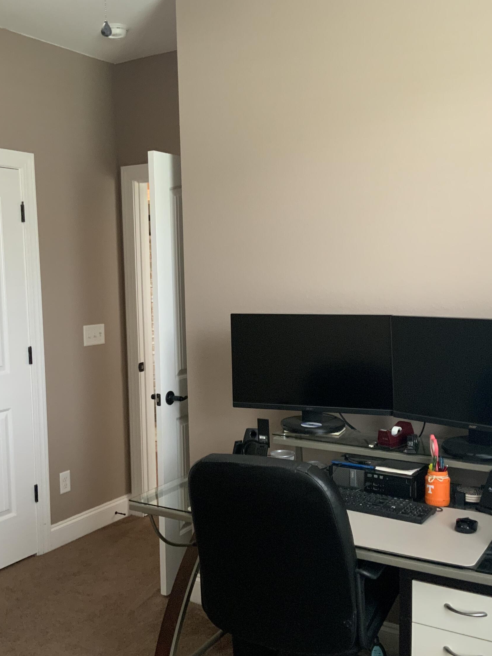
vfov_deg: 47.9
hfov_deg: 36.8
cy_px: 329
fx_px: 739
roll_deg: +0.9
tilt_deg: -4.9
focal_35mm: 39
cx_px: 242
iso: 200
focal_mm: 3
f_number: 1.8
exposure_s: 1/60
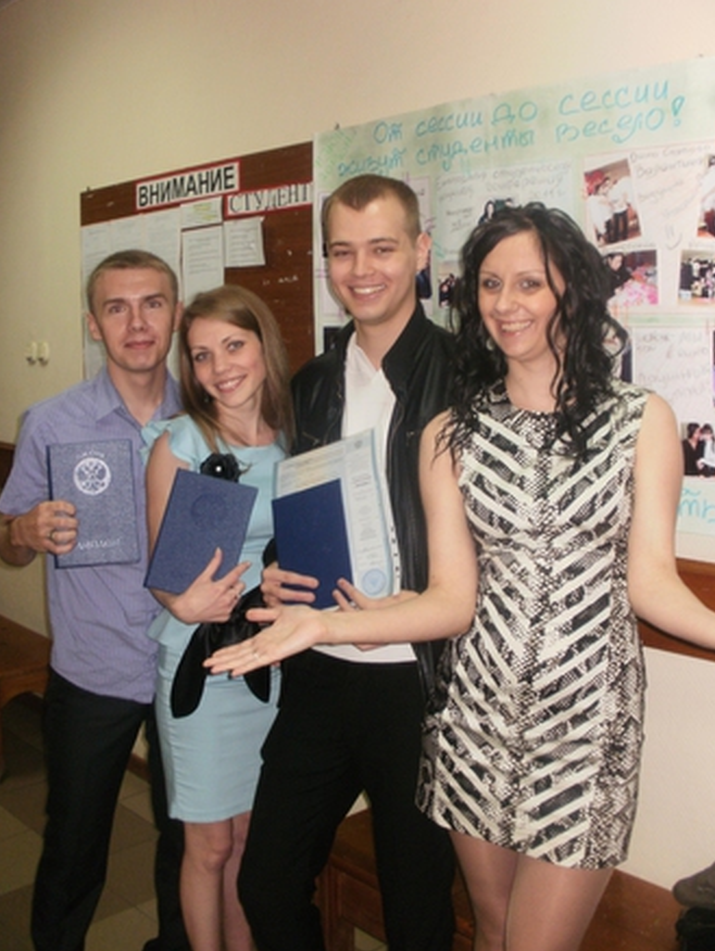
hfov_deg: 38.7
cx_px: 356
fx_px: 1018
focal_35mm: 37
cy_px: 465
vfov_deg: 50.1
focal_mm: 6.3
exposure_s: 1/30
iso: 160
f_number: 3.5
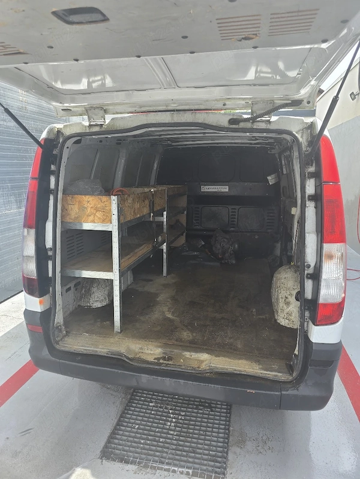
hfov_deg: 58.9
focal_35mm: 23
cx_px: 180
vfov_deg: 73.9
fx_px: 319
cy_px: 240
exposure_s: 1/182
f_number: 1.7
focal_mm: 6.3
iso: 12
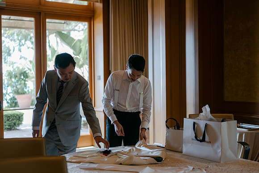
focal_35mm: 51
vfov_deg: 26.6
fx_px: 366
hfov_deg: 39.0
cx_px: 130
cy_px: 86
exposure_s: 1/125
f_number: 1.8
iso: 160
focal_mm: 50
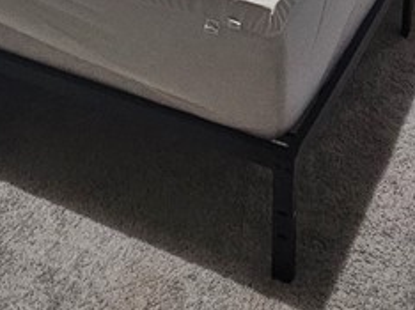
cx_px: 303
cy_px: -273
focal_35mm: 57
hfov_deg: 33.2
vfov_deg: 18.7
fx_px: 683
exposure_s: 1/30
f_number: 2.2
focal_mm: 2.2
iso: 500
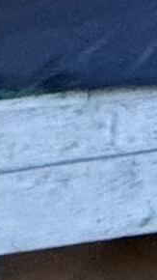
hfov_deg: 4.2
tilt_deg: +3.9
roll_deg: +1.1
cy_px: -621
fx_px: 1170
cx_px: 1140
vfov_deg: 9.6
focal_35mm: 158
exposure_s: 1/60
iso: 500
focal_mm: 2.22
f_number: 2.2
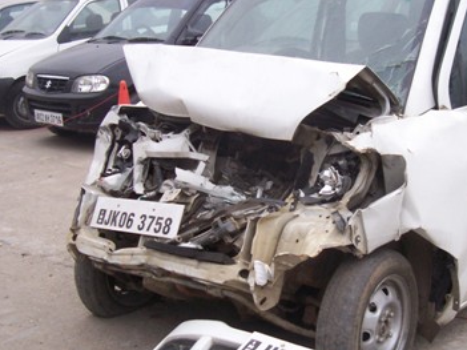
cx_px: 317
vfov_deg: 23.6
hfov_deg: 30.9
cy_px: 169
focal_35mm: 62
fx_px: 836
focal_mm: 5.6
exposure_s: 1/177
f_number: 2.7
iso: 80
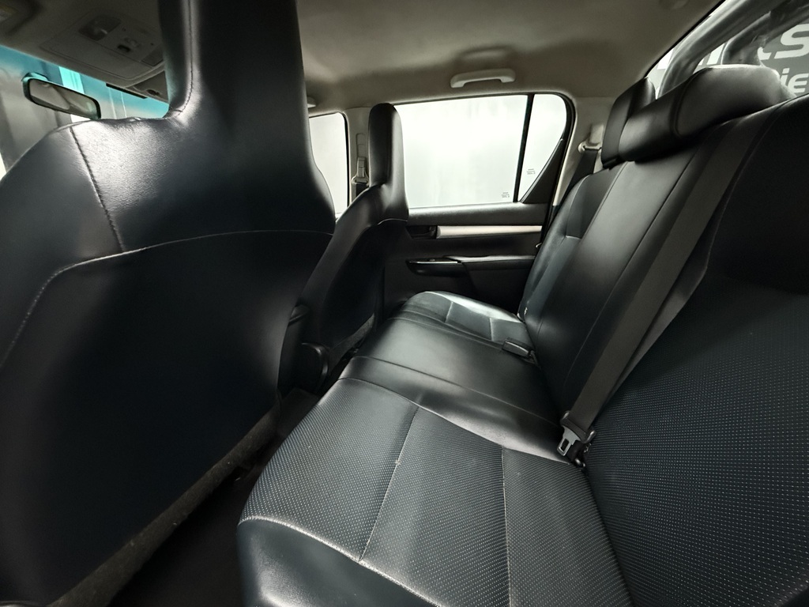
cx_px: 404
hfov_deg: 102.1
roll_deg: -0.9
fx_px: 327
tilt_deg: -15.8
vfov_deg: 85.7
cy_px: 304
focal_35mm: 14
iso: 1600
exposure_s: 1/33
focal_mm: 2.22
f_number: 2.2
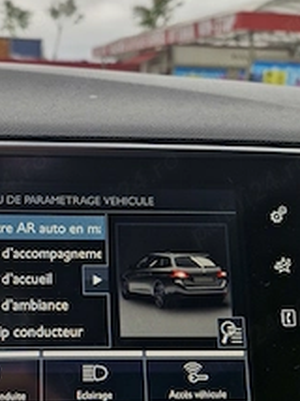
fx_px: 498
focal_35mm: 43
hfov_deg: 32.5
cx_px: 52
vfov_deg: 43.8
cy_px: 229
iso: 50
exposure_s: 1/237
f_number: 1.8
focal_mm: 5.54
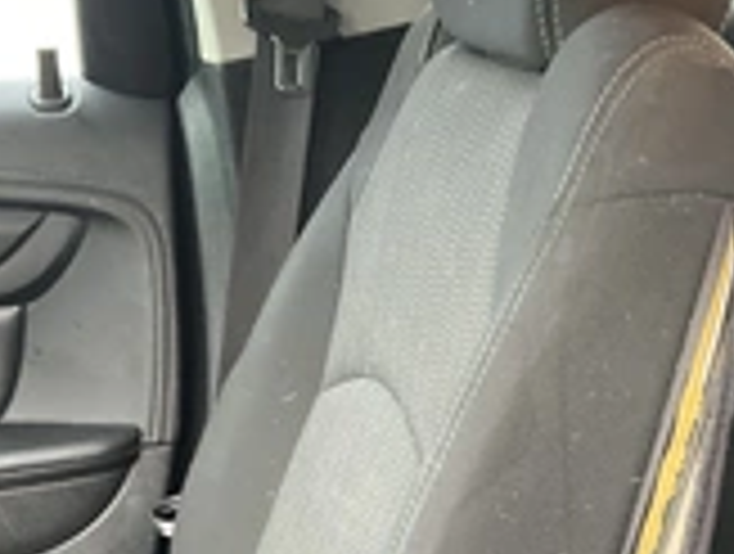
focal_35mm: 71
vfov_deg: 19.8
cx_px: 378
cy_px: 622
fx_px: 1509
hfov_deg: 27.3
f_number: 1.8
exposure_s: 1/60
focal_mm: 3
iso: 200
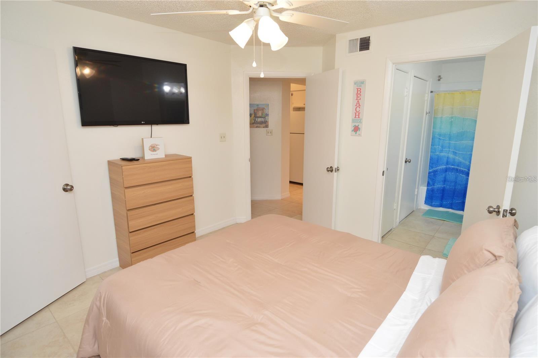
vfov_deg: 67.3
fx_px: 269
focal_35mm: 18
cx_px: 269
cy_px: 179
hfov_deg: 90.1
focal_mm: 12
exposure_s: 1/80
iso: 400
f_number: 4.5
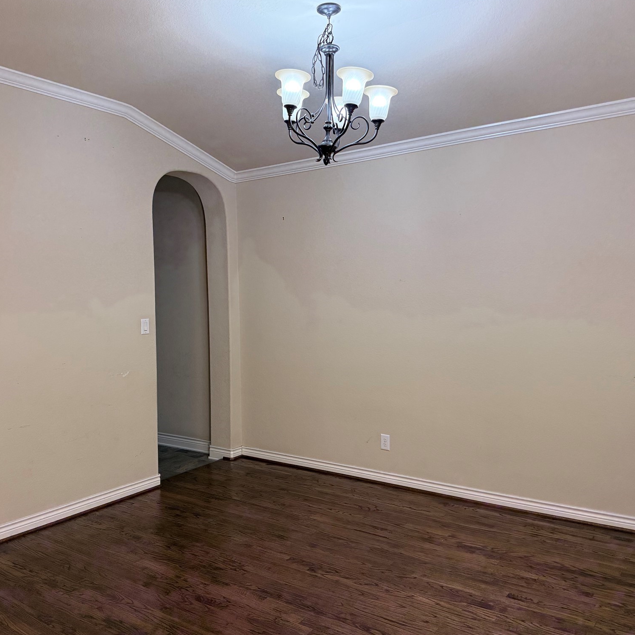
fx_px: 602
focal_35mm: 29
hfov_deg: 55.5
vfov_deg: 55.6
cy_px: 313
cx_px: 289
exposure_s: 1/120
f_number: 1.78
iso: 320
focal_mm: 6.76
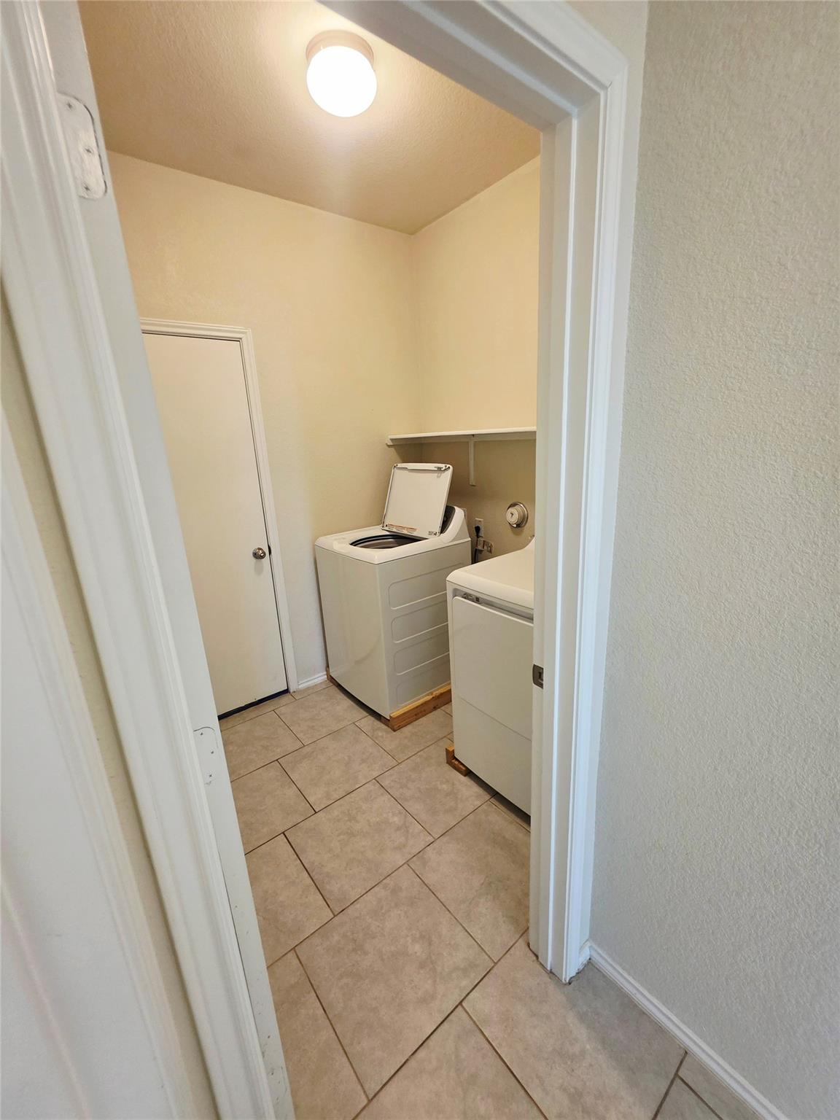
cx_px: 420
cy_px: 560
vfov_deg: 106.2
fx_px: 421
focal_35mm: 13
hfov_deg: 89.9
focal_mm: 2.2
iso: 250
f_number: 1.9
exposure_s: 1/60.2
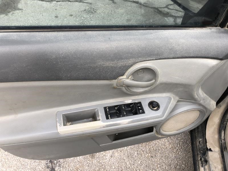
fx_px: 184
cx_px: 114
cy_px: 86
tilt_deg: -45.7
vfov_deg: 49.7
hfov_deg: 63.4
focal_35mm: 28
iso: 20
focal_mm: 3.99
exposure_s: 1/154
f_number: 1.8
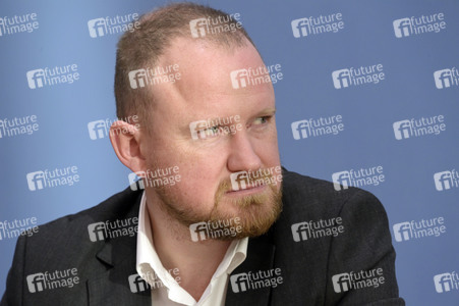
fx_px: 3822
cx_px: 230
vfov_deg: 4.6
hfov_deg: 6.9
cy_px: 153
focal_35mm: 300
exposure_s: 1/500
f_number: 8
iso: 3200
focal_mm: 300
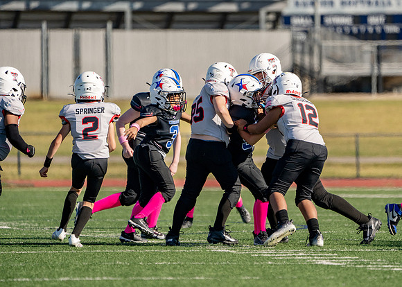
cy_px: 120
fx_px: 5880
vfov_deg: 2.8
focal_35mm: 515
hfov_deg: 3.9
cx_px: 258
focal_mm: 400
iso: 320
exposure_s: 1/2000
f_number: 5.6
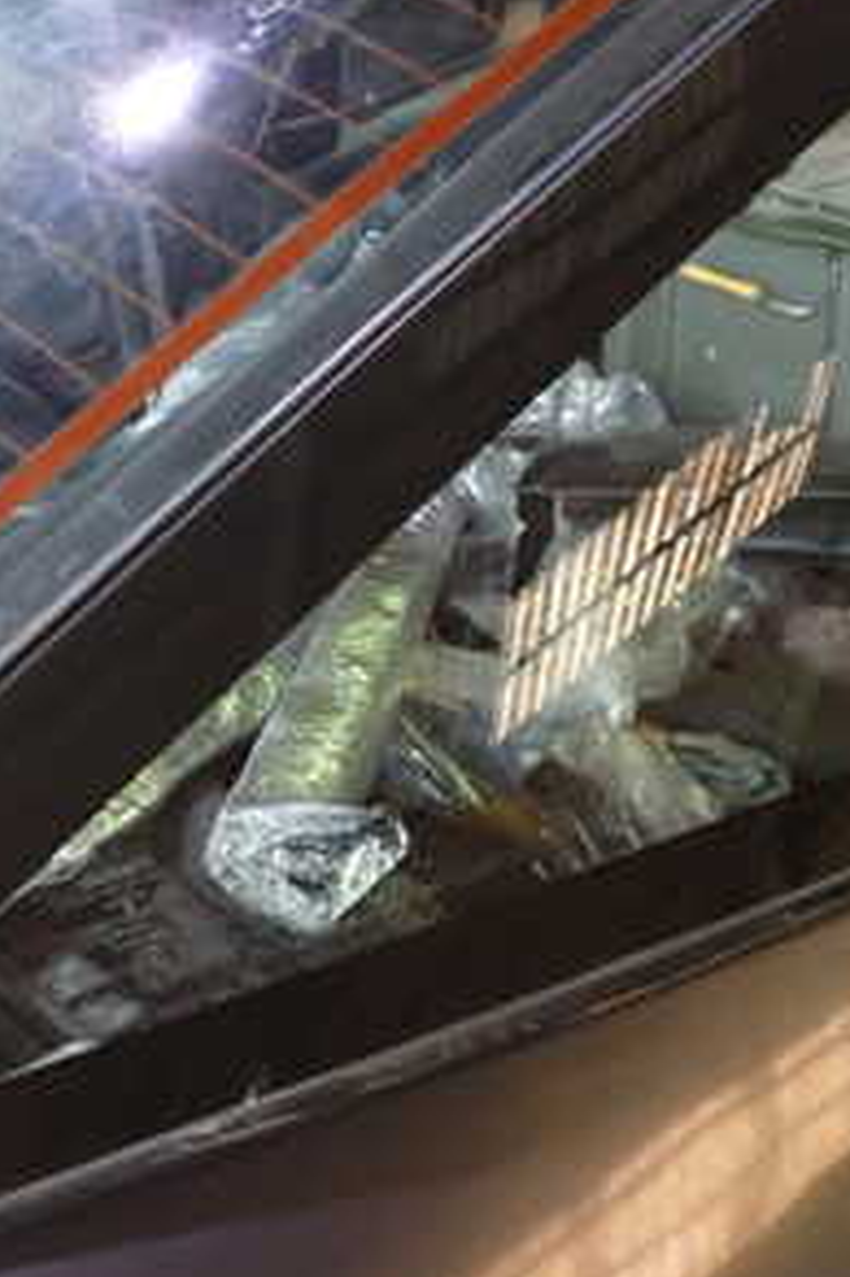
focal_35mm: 64
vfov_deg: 31.4
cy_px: 610
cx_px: 314
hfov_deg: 21.2
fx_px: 2269
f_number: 2.3
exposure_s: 1/30
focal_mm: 5.4
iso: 400
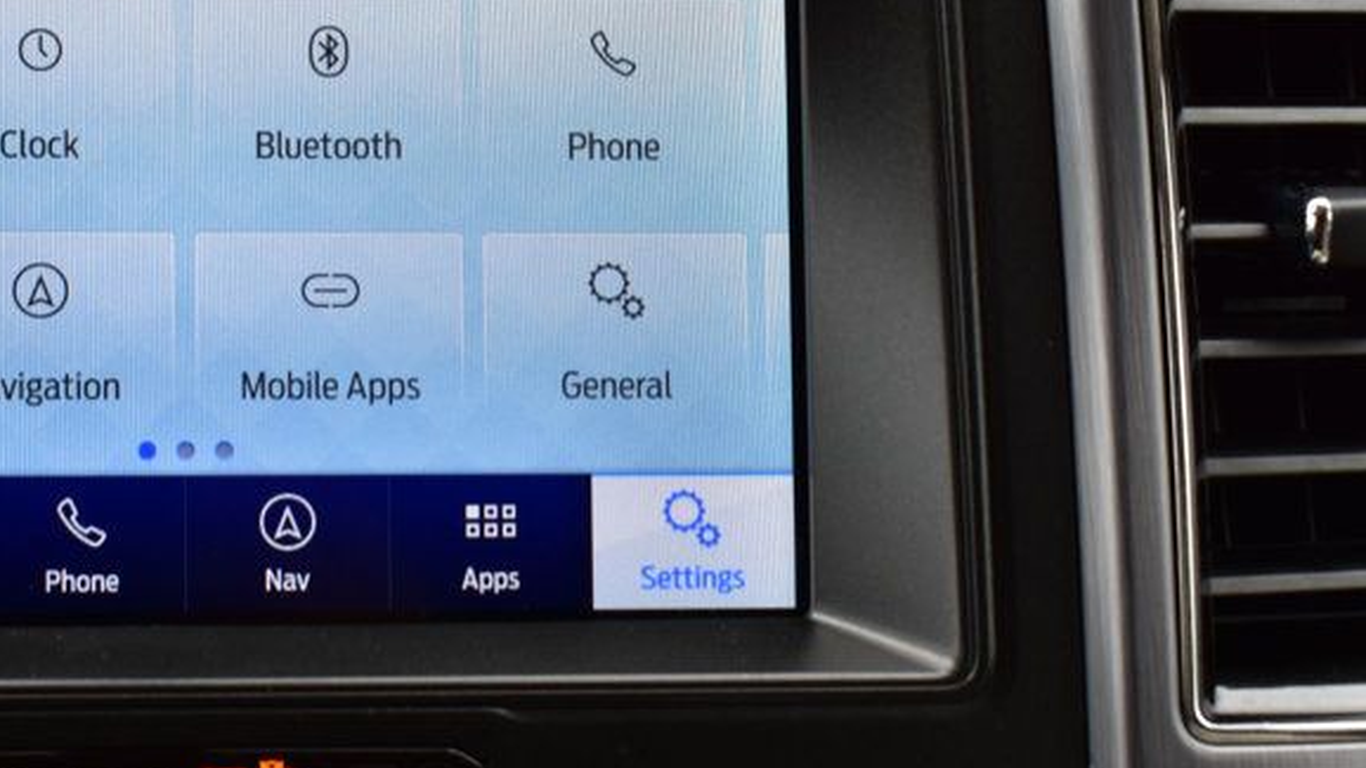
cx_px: 331
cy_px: 345
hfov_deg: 23.7
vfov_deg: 13.6
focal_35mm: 89
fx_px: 3223
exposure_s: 1/100
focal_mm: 32
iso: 400
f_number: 9
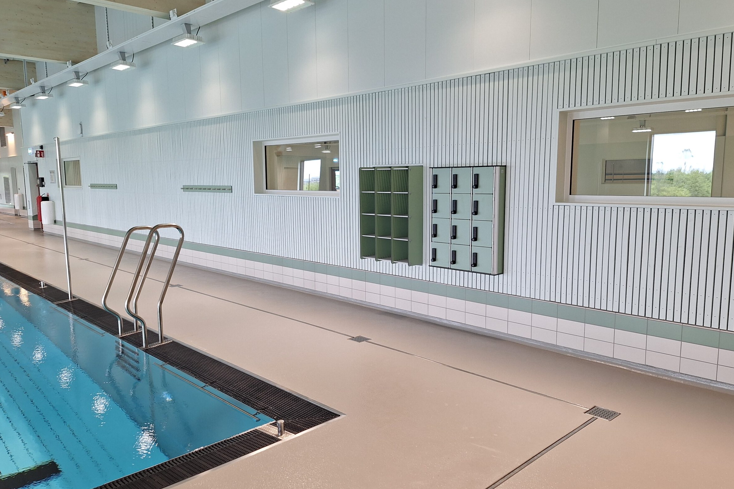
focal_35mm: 26
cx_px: 391
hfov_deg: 69.3
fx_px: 530
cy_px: 248
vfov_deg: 49.6
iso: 80
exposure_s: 1/100
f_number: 1.8
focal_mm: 5.54
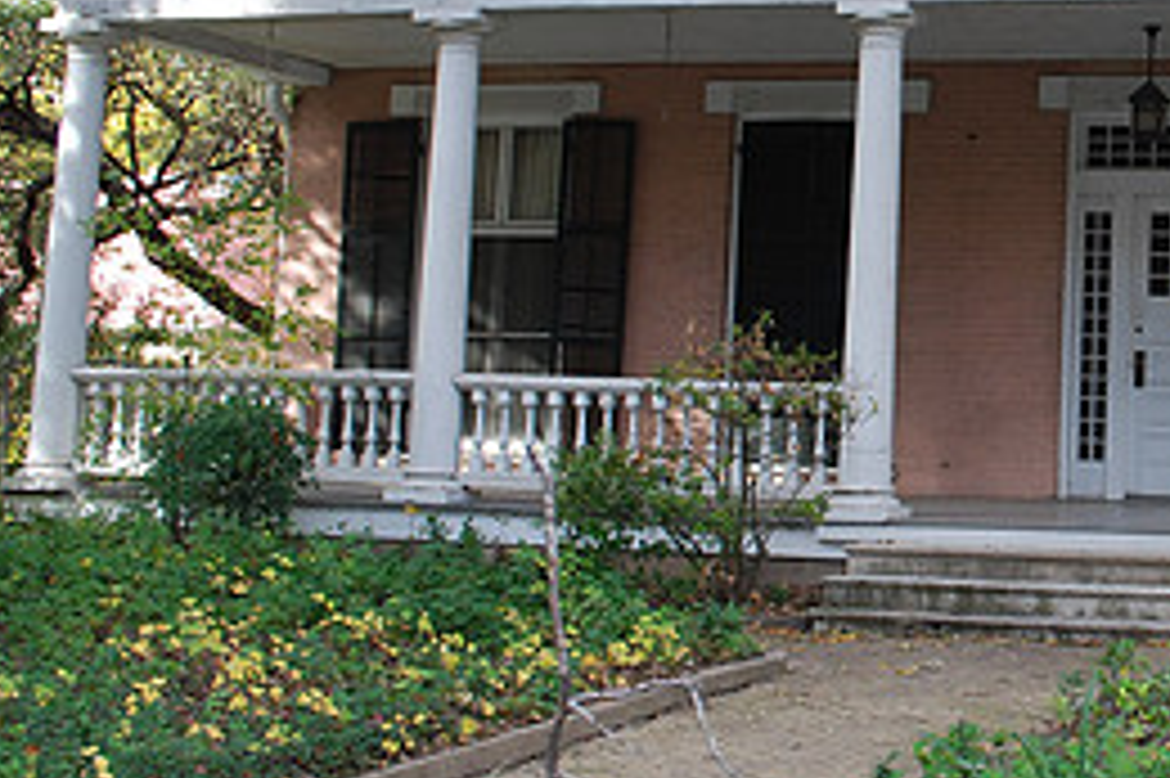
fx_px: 2176
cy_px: 205
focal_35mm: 67
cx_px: 1174
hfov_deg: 28.2
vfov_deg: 20.1
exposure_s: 1/125
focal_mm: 20
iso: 180
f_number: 5.6
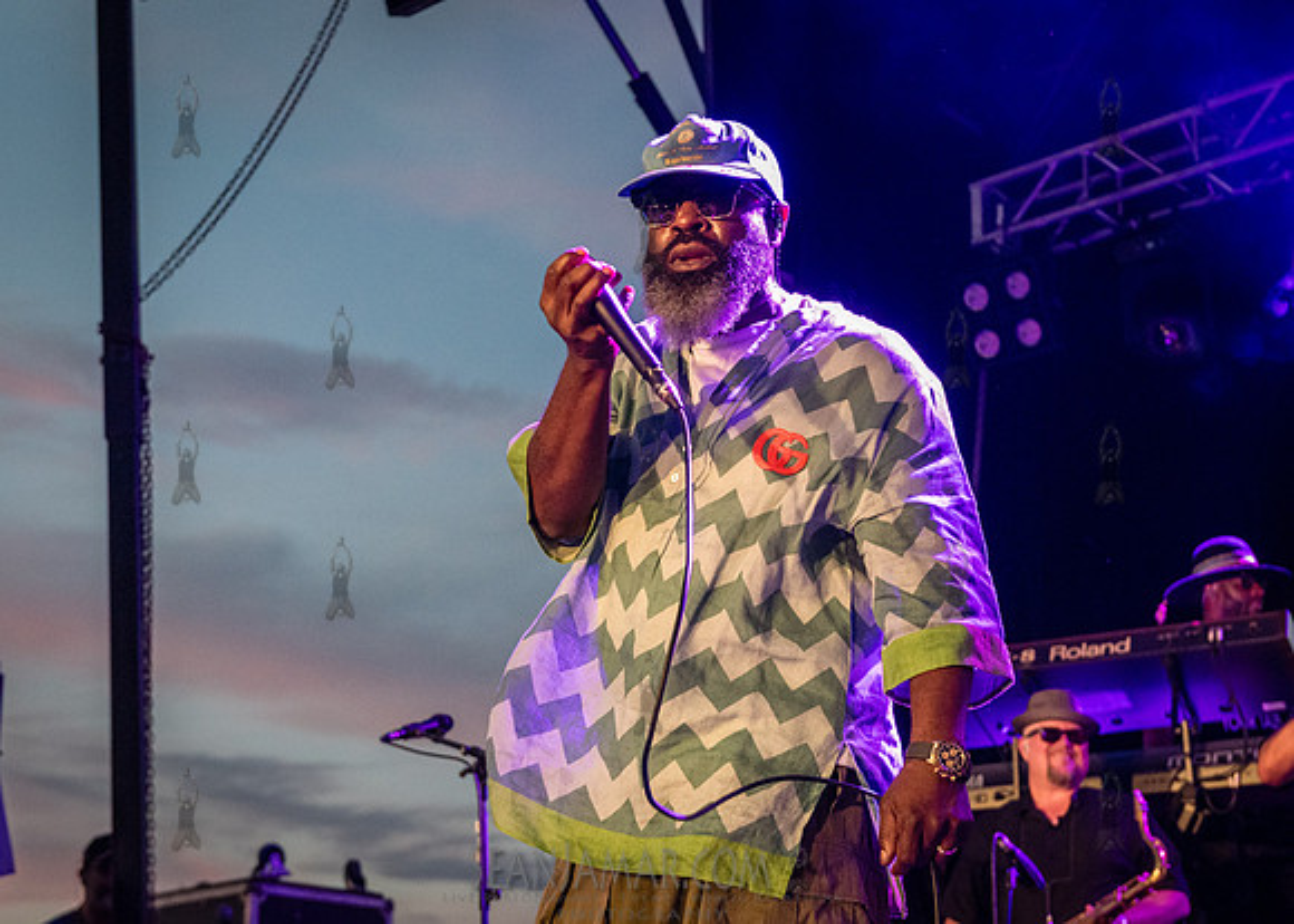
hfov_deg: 30.0
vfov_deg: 21.7
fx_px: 2411
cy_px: 463
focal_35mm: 66
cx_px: 698
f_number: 4
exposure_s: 1/500
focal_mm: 58
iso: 5000
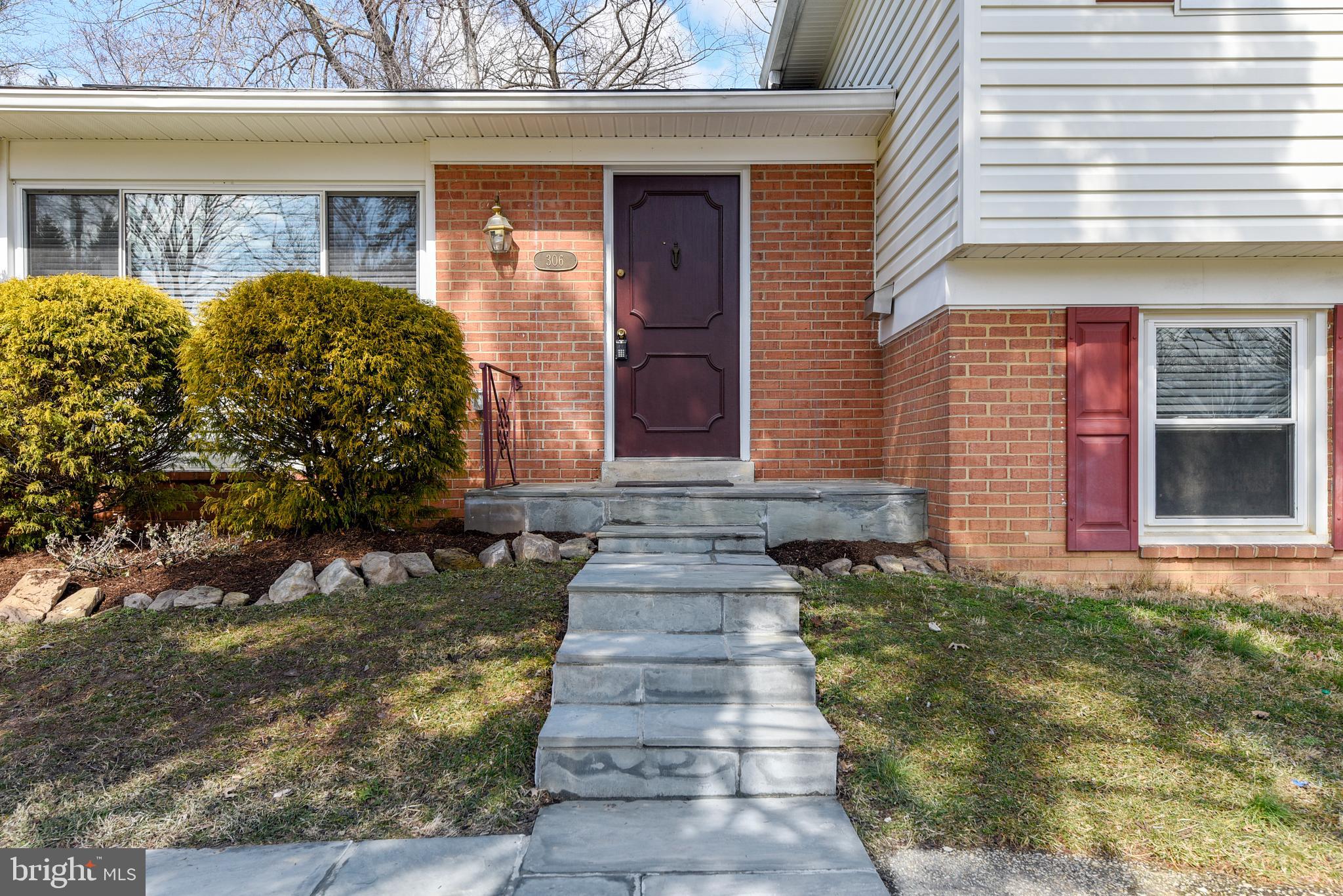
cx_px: 672
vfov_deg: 43.6
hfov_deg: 61.9
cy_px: 448
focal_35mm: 30
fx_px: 1119
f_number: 6.3
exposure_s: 1/160
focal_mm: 30
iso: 100
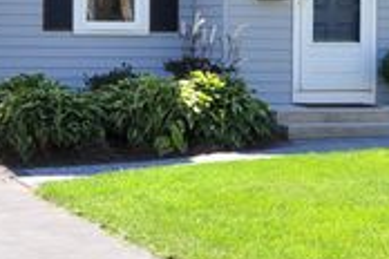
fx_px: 929
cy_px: -71
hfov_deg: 23.6
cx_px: 221
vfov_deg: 15.2
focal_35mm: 86
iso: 320
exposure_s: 1/200
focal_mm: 20
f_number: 8
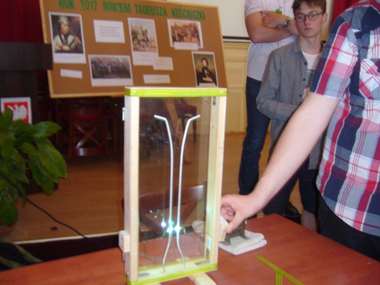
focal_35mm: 35
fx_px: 384
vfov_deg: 40.7
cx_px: 190
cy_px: 142
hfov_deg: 52.6
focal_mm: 5.8
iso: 100
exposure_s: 1/8
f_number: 2.8
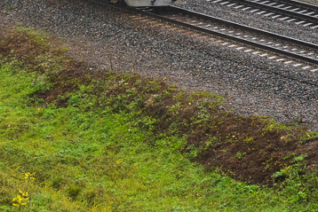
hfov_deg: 8.0
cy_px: -165
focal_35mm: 250
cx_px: -233
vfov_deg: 5.4
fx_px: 2209
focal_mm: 70
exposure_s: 1/640
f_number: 6.3
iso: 1000
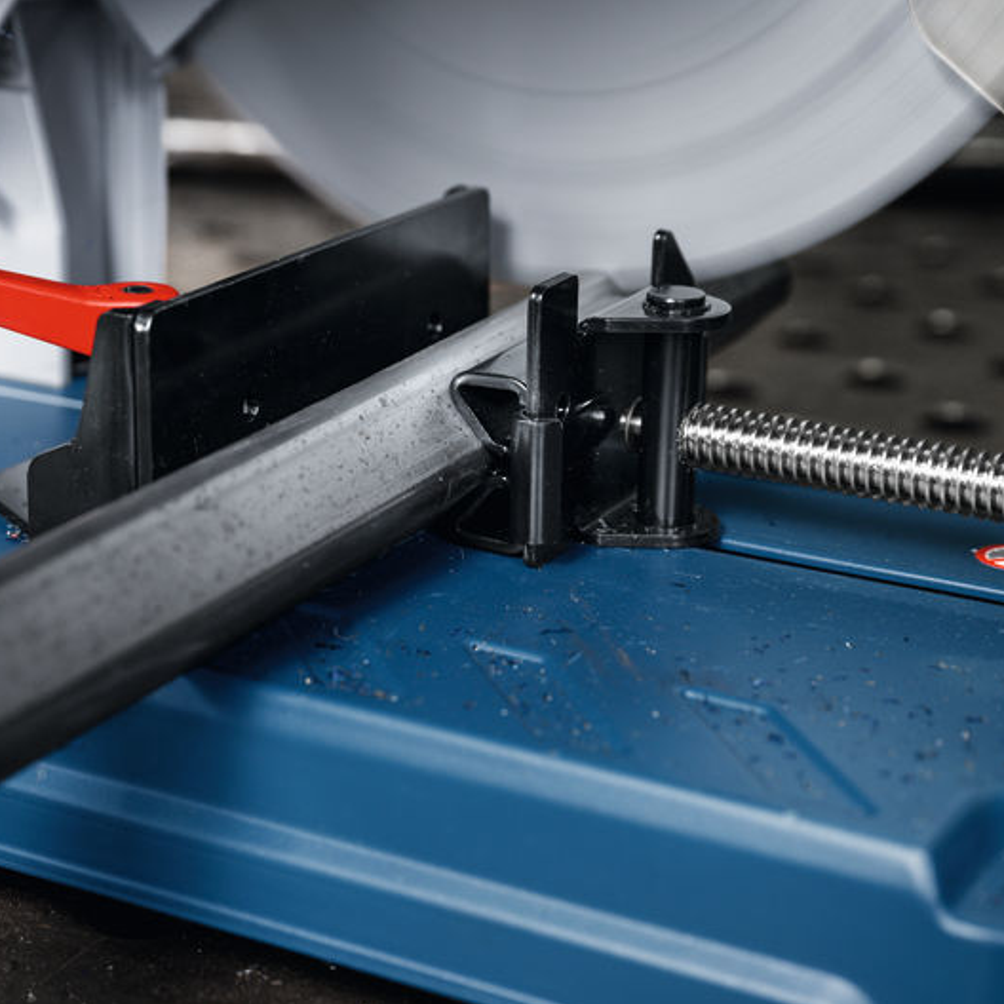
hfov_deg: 20.4
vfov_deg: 20.4
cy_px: 503
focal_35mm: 85
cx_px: 386
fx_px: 2789
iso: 640
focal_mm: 66
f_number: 4.5
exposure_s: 1/125
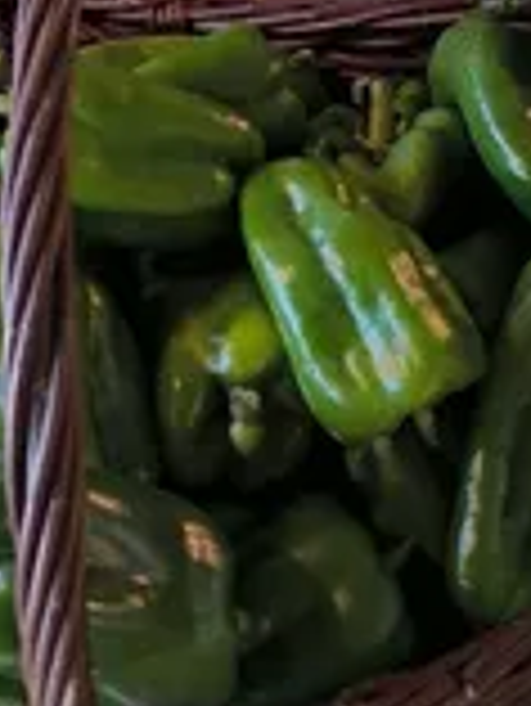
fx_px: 1797
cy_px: -454
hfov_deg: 16.7
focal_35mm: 88
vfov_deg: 18.7
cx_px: 90
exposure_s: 1/100
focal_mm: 6.14
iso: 200
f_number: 1.65
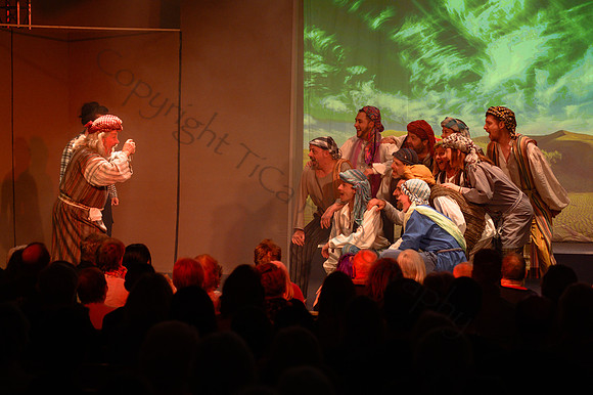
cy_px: 189
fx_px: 1808
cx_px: 310
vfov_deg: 12.5
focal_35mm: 110
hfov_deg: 18.6
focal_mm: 78
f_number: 2.8
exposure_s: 1/250
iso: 640
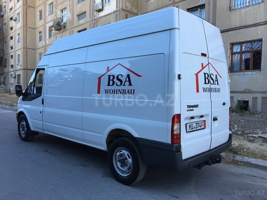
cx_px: 134
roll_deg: -1.5
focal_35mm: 29
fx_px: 224
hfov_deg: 61.7
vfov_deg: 48.2
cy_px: 100
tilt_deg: -1.9
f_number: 2.2
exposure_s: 1/221
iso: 25
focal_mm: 4.15
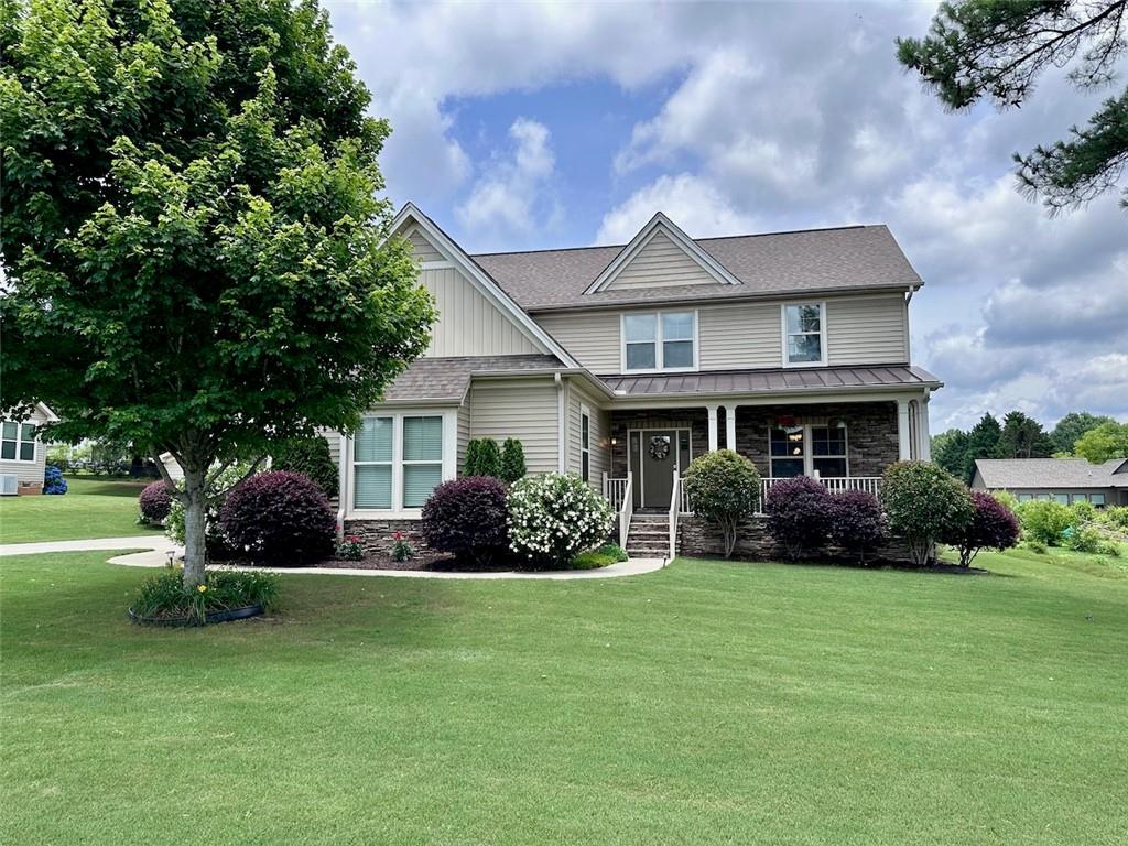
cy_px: 423
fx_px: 782
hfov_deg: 71.6
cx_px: 564
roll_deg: +0.1
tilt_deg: +5.3
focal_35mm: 24
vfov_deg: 56.8
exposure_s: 1/3597
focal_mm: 6.86
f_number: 1.78
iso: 80
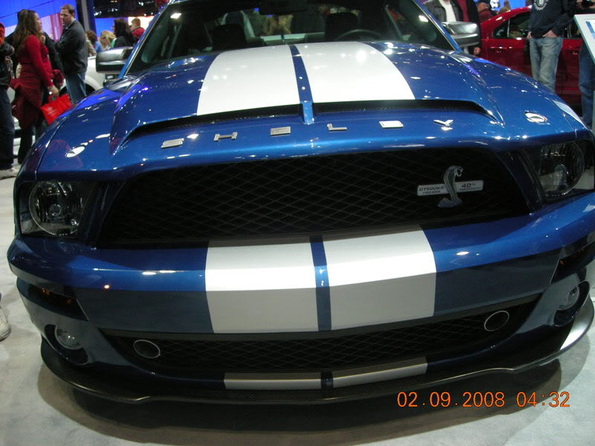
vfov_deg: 40.7
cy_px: 223
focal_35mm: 35
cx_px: 298
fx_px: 602
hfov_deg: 52.6
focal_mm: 5.7
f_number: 2.8
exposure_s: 1/60
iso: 233
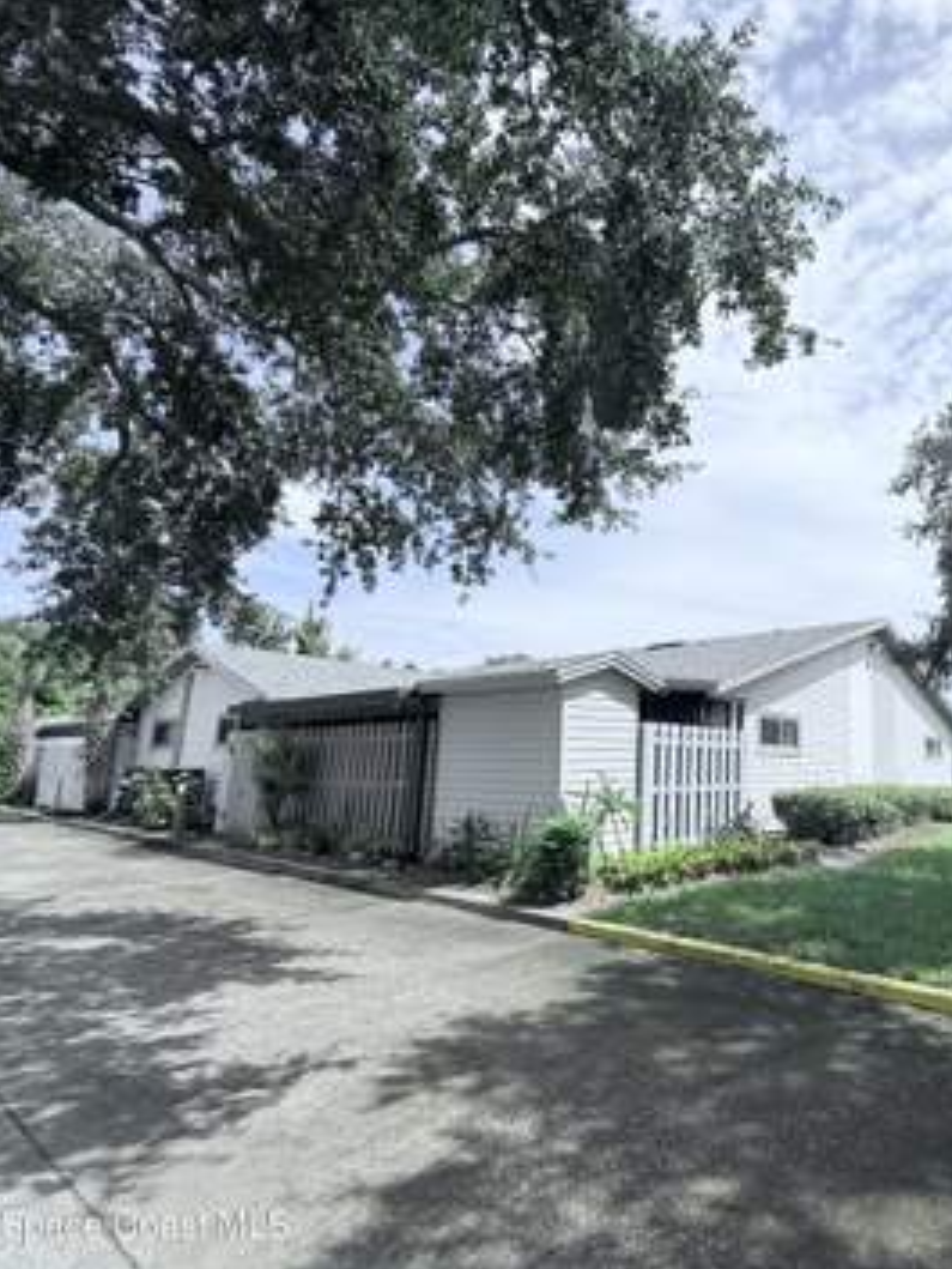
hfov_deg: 63.7
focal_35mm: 19
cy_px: 634
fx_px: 696
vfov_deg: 84.6
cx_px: 740
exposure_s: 1/4425
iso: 50
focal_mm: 2.22
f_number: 2.2
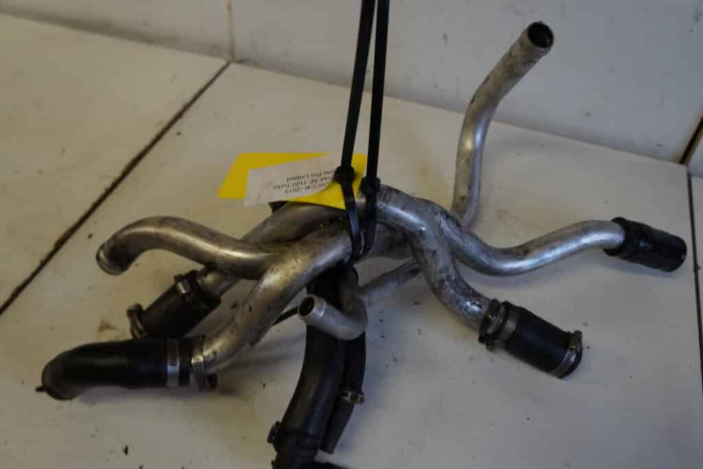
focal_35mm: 30
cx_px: 352
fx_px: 586
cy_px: 234
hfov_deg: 61.9
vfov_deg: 43.6
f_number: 4
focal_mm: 20
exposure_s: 1/60
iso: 800
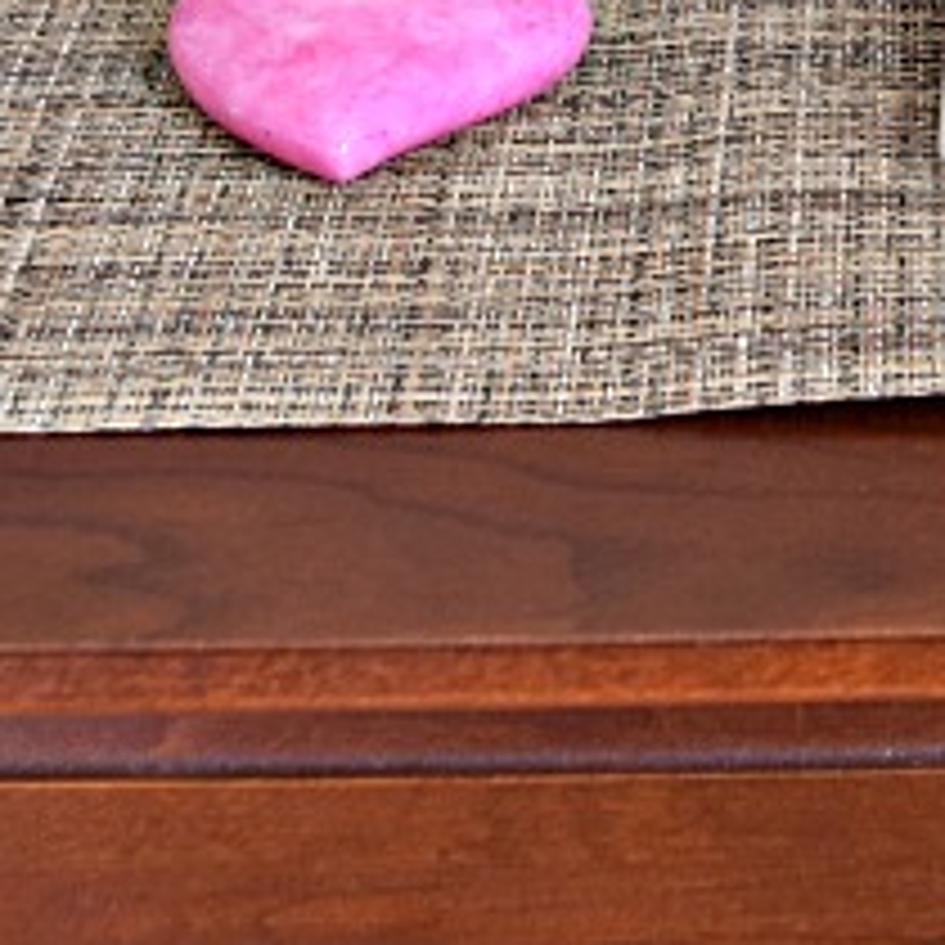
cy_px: -331
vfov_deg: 13.6
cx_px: 1246
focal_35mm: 123
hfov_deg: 13.6
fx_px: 3799
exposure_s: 1/60
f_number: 4
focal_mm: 18
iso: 400
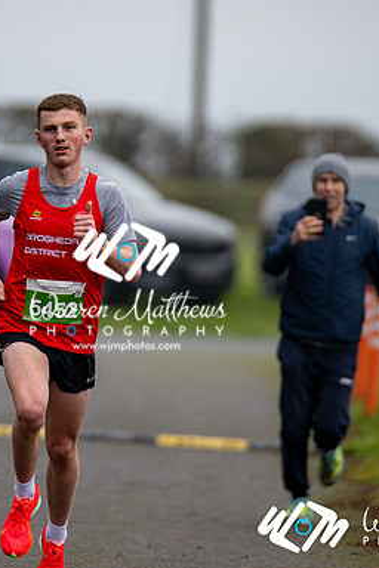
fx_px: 10737
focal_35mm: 680
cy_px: 284
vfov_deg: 3.0
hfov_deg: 2.0
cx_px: 126
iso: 360
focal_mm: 300
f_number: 2.8
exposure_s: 1/1600
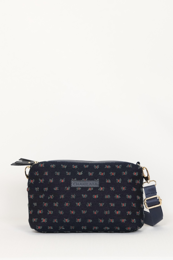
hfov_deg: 15.5
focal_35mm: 88
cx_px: 86
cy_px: 130
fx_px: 634
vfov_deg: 23.1
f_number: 7.1
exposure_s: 1/125
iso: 1600
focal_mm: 58.6
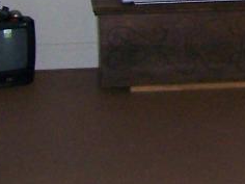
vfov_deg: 6.4
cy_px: -26
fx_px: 1642
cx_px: 450
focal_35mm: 232
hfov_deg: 8.2
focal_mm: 6.3
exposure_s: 1/60
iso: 160
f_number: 2.8
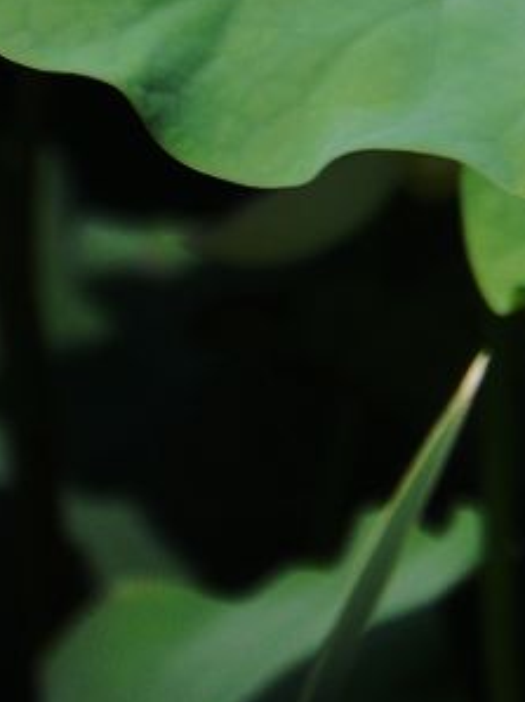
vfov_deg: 2.0
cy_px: -181
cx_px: 683
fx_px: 20474
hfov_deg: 1.5
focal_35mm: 1011
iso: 64
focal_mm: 67.2
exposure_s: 1/320
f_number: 5
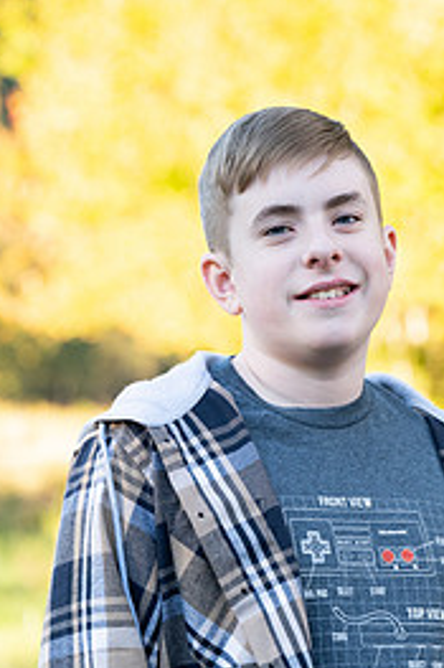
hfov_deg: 6.7
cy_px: 564
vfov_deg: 10.1
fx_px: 3779
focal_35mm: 204
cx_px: 343
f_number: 5
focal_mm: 119
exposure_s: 1/200
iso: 500
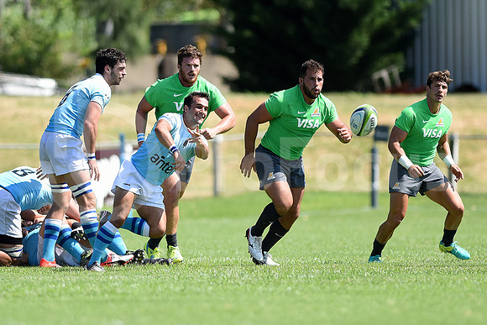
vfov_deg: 4.6
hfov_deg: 6.9
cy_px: 162
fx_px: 4059
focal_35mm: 300
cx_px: 244
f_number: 2.8
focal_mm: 300
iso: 200
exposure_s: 1/2000
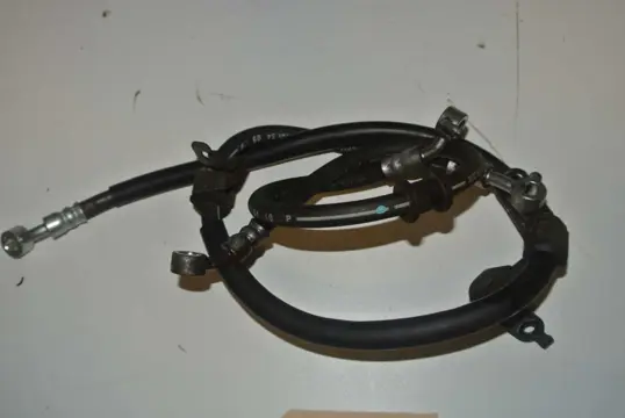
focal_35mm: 42
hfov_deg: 46.4
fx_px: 730
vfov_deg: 32.0
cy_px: 209
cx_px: 312
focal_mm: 15.7
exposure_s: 1/60
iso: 200
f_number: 4.2
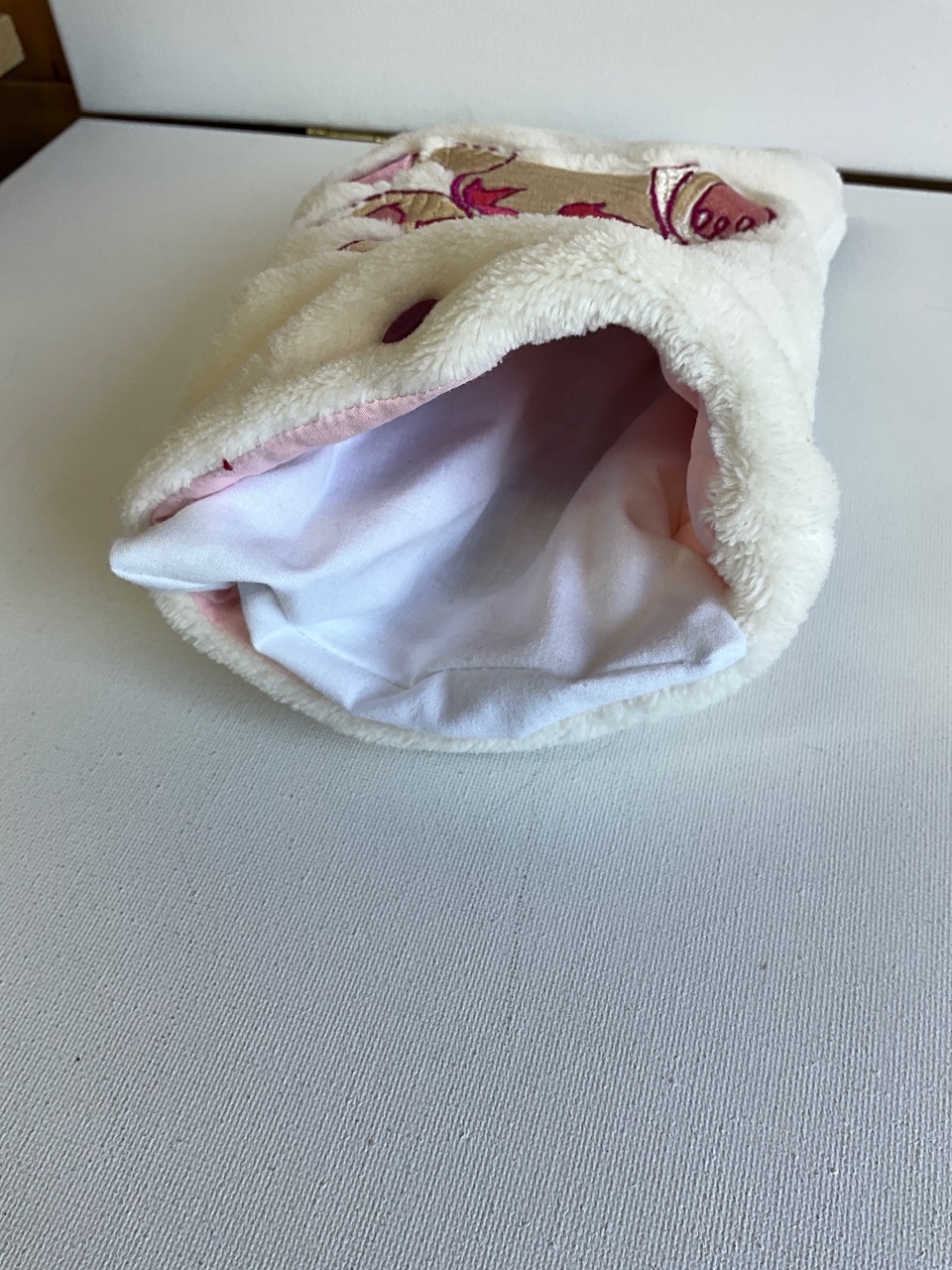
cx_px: 476
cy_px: 635
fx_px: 1063
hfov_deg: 48.2
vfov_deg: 61.7
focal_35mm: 29
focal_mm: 3
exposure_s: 1/122
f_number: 1.8
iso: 25
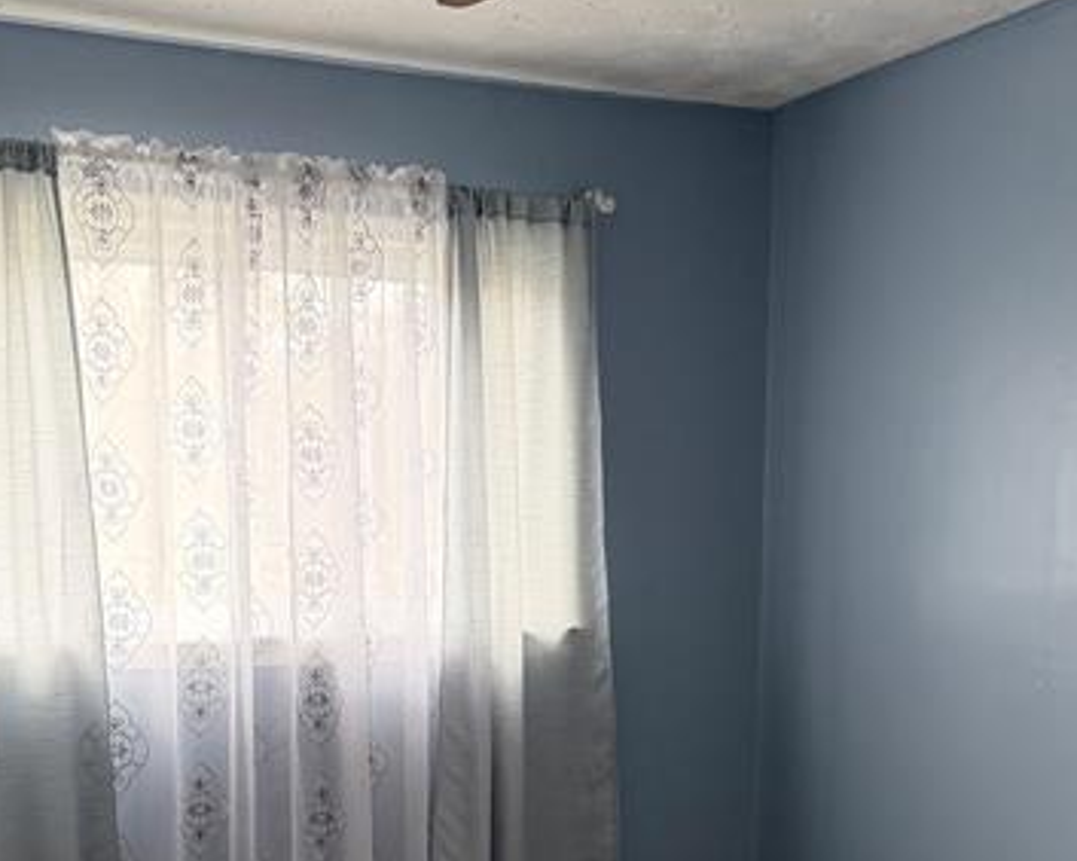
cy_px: 742
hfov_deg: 36.7
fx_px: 1625
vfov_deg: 28.7
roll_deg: -0.5
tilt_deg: -8.5
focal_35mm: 51
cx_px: 519
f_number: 1.78
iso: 200
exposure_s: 1/113
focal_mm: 6.76
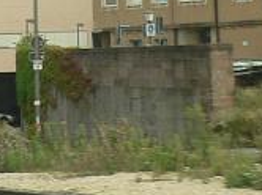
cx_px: 92
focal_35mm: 174
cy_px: -162
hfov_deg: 11.4
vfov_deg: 8.2
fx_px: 1315
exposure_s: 1/160
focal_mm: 6
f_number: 4
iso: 80
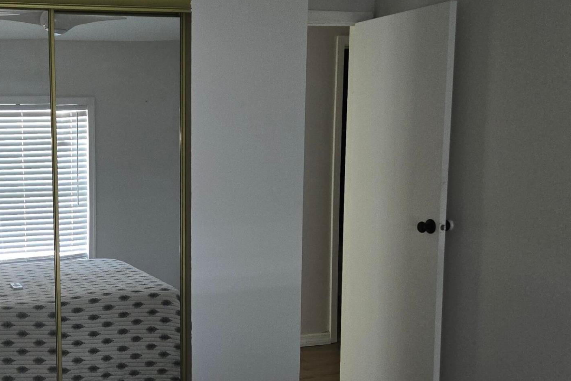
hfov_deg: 38.8
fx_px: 777
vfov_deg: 27.5
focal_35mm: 49
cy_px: 228
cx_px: 115
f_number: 1.8
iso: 80
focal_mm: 5.4
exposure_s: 1/60
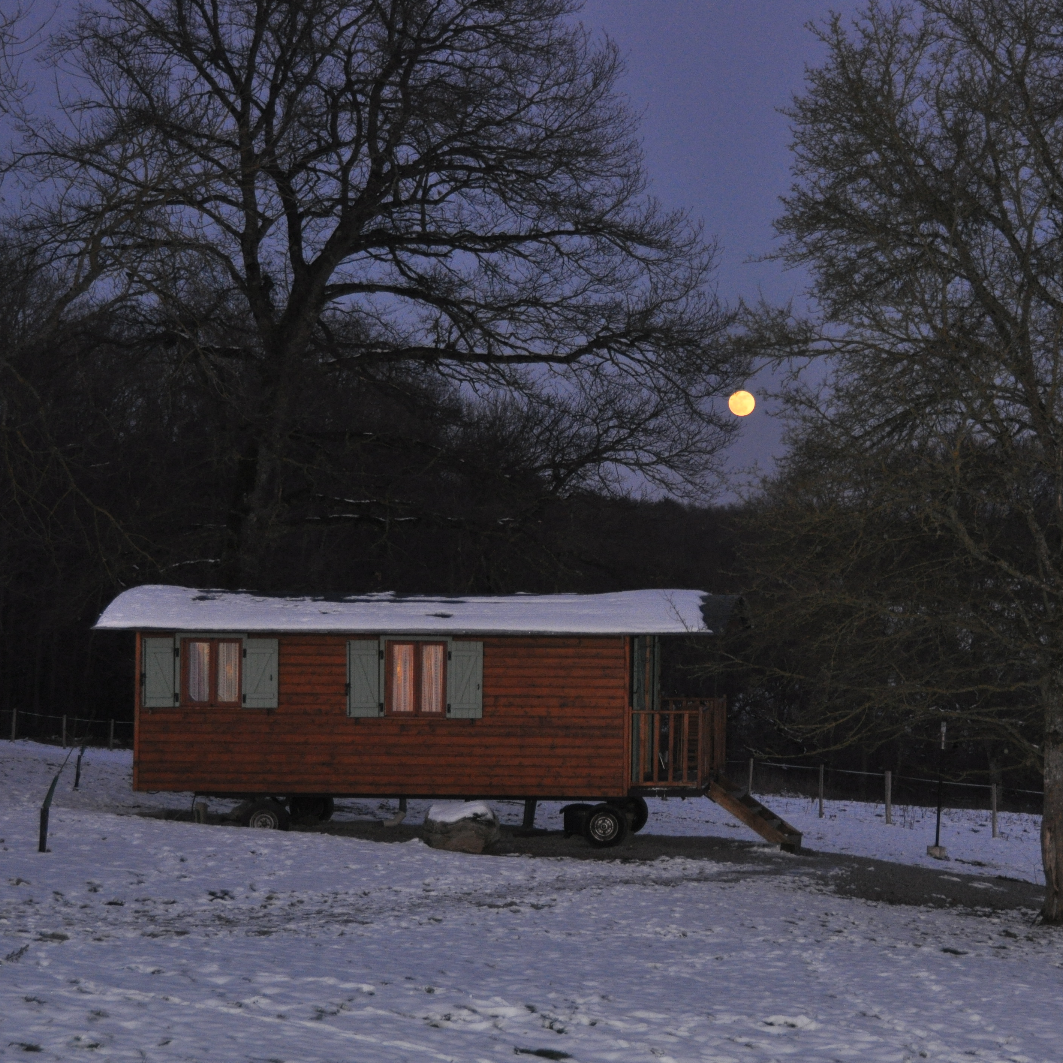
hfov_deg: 22.3
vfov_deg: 22.5
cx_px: 750
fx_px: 2675
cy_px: 532
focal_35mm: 77
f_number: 4.5
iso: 800
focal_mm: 40
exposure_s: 1/60
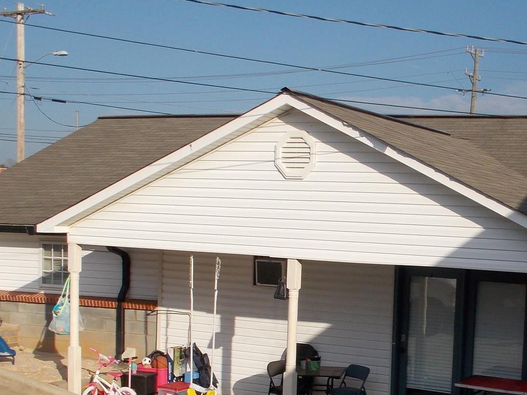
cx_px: 377
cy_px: 324
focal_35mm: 60
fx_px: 913
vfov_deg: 24.0
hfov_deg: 31.8
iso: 80
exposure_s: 1/1250
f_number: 3.3
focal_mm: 5.3
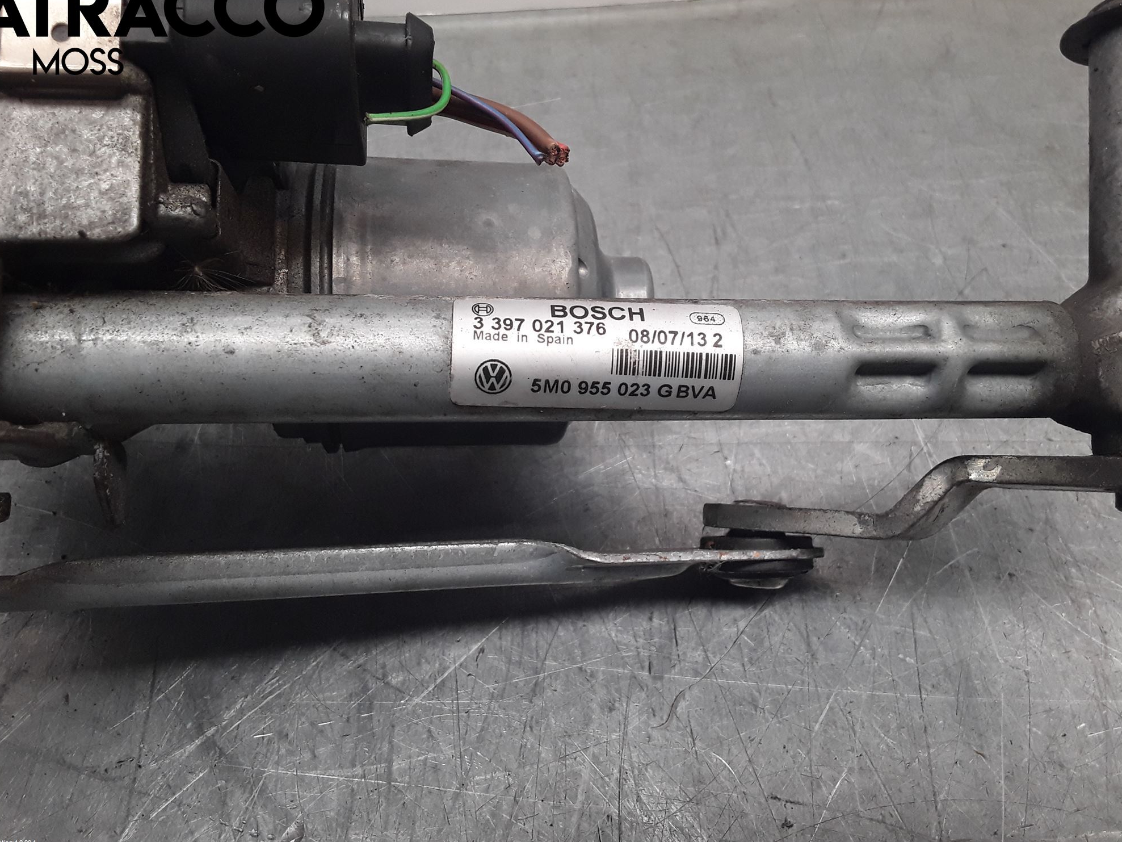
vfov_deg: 48.2
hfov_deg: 61.7
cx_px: 557
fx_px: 940
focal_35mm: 29
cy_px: 412
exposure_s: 1/100
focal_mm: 2.91
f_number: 1.9
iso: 64
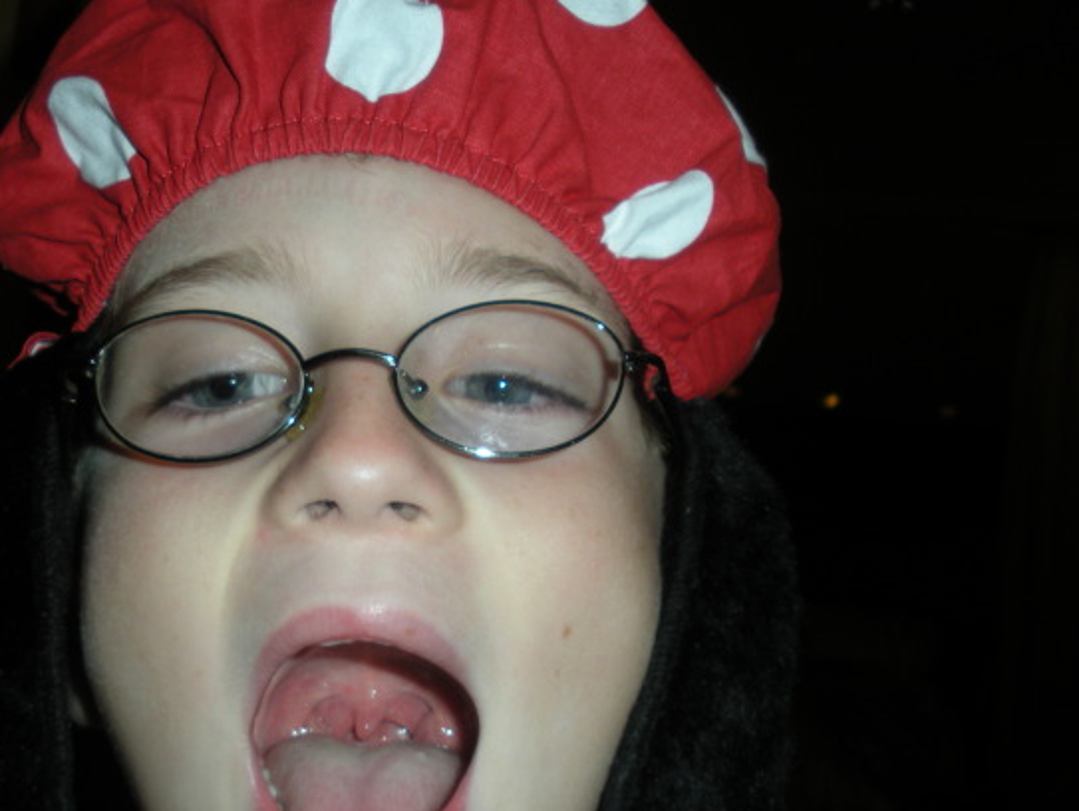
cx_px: 435
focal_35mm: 53
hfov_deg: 36.0
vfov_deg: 27.3
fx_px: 1653
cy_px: 582
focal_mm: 6.3
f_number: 3.5
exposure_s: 1/60
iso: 64
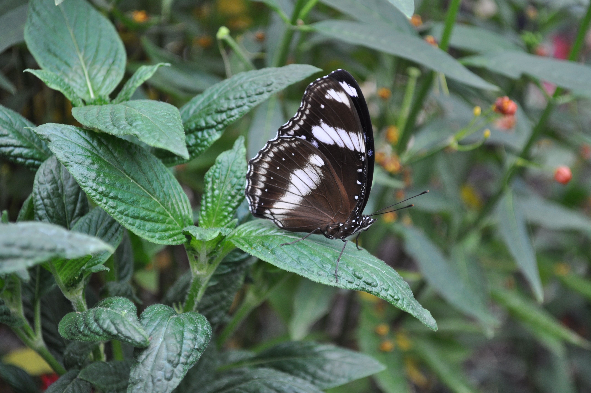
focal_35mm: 82
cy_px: 196
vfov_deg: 16.5
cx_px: 296
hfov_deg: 24.6
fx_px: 1353
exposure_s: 1/80
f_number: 5.6
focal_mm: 55
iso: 400
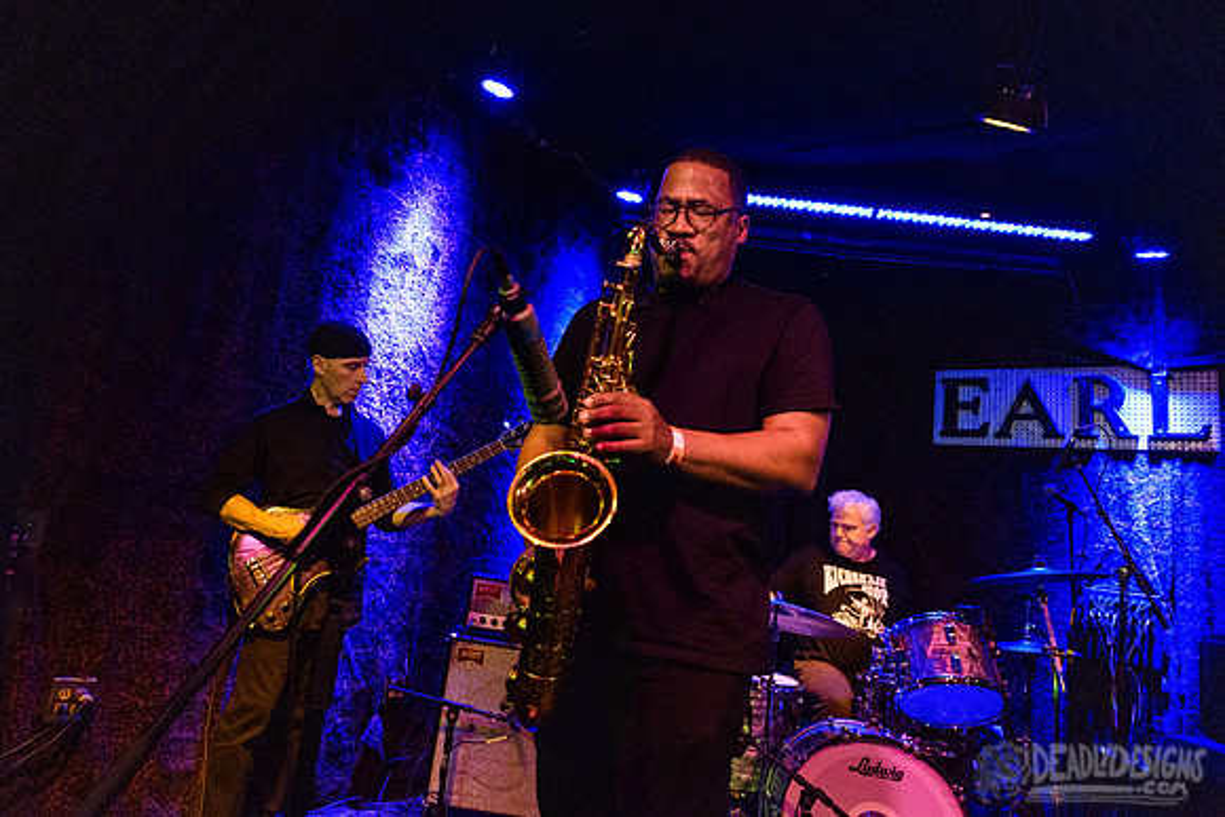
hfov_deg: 67.3
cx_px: 538
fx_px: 916
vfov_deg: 48.0
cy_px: 359
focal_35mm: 27
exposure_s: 1/80
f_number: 3.2
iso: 6400
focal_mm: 24
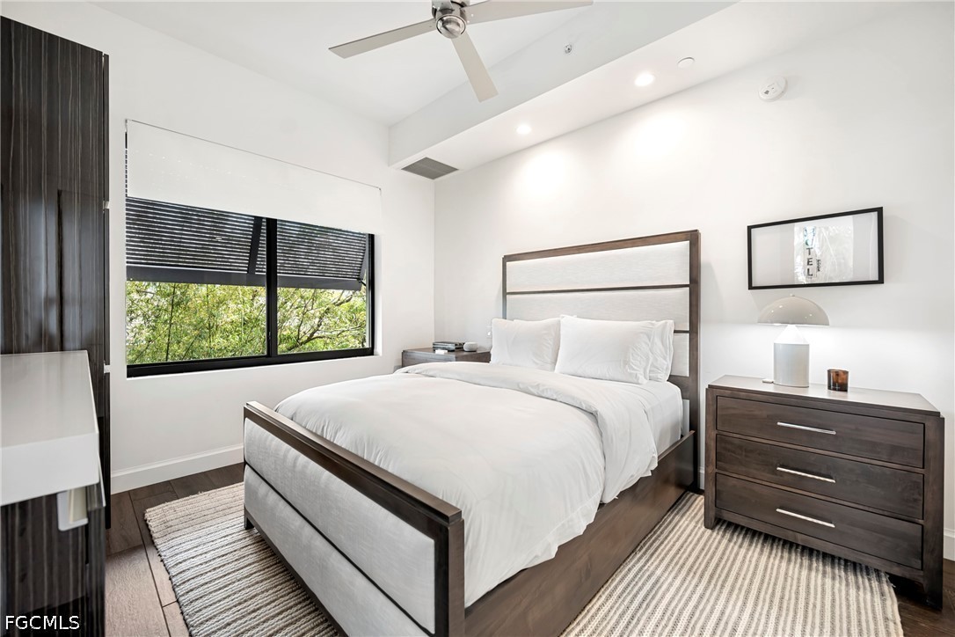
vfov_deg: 81.2
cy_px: 318
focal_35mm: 14
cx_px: 478
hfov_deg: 104.3
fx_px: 371
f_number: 4
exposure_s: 1/15
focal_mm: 14
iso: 900
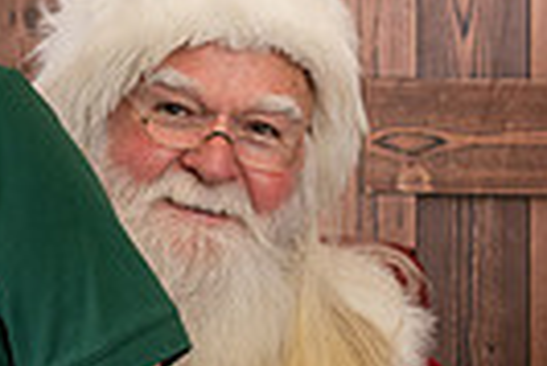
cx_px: 174
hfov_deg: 7.7
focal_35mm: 267
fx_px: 4061
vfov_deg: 5.2
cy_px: 260
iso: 100
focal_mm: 50
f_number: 7.1
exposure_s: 1/100
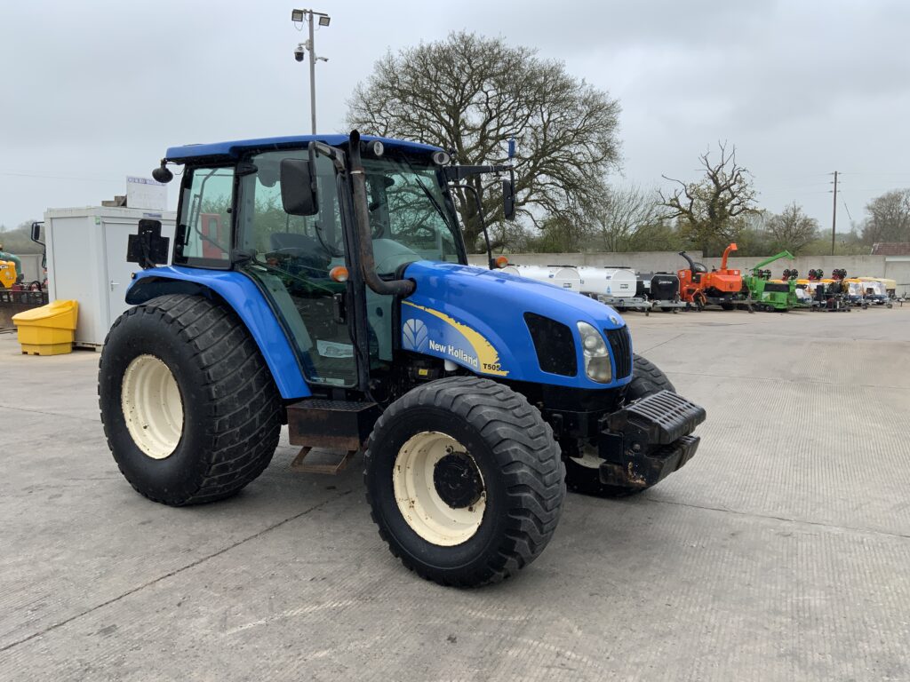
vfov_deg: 48.2
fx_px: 762
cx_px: 455
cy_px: 341
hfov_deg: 61.7
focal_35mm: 29
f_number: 1.8
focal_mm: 3
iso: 16
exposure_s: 1/944
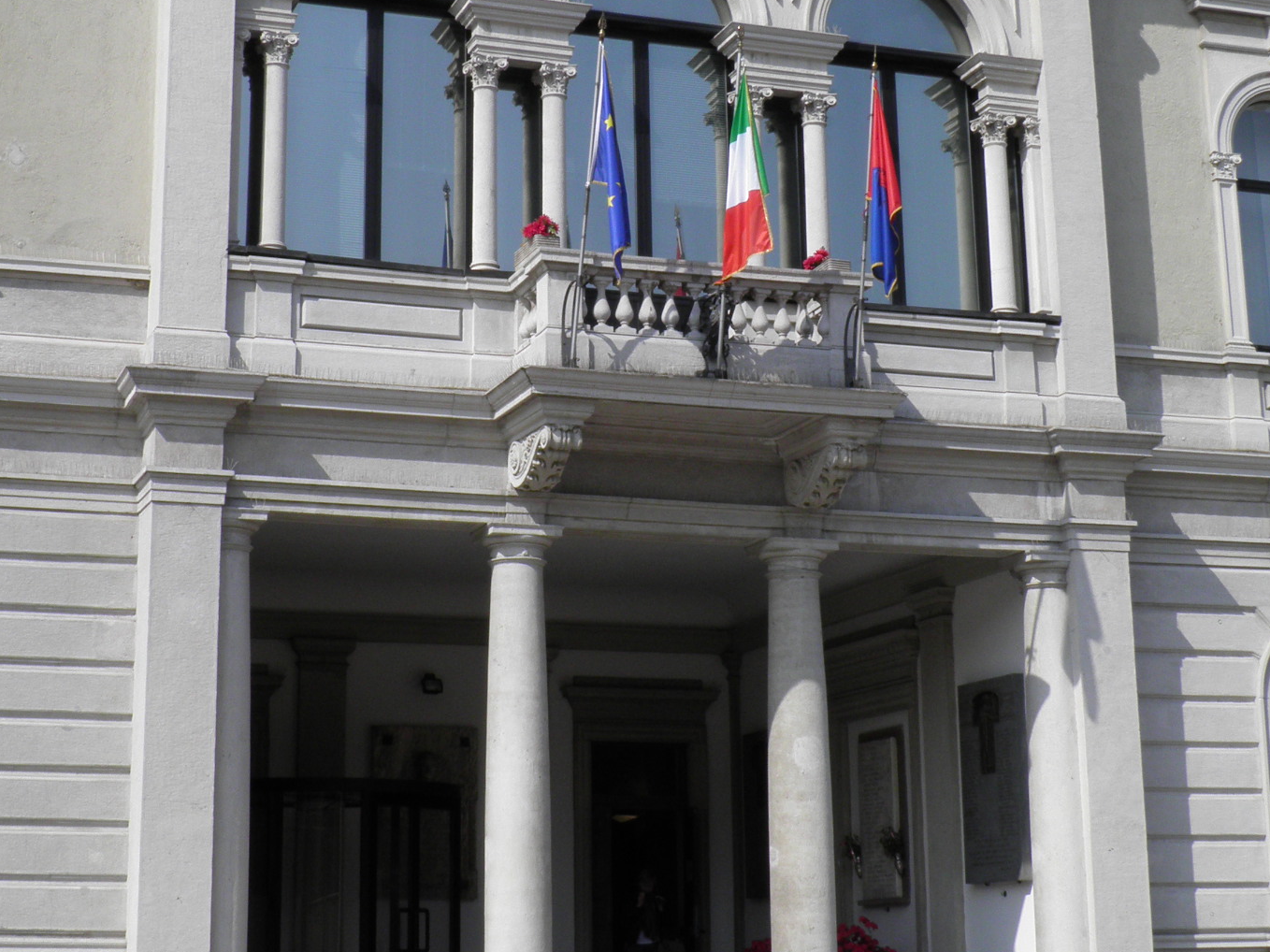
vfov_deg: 22.1
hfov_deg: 29.3
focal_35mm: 66
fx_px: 2421
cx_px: 535
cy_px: 270
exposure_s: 1/400
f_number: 5.5
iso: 50
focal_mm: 6.3
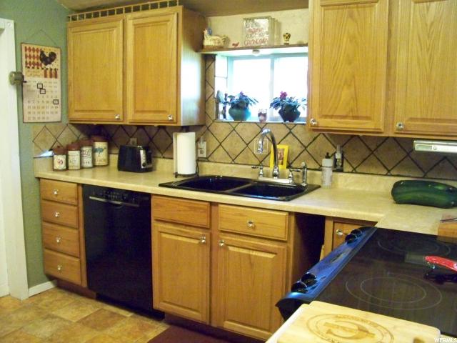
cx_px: 228
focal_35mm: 33
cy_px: 172
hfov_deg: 55.4
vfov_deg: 42.9
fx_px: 436
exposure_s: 1/30
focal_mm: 5.85
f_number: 2.8
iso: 1600
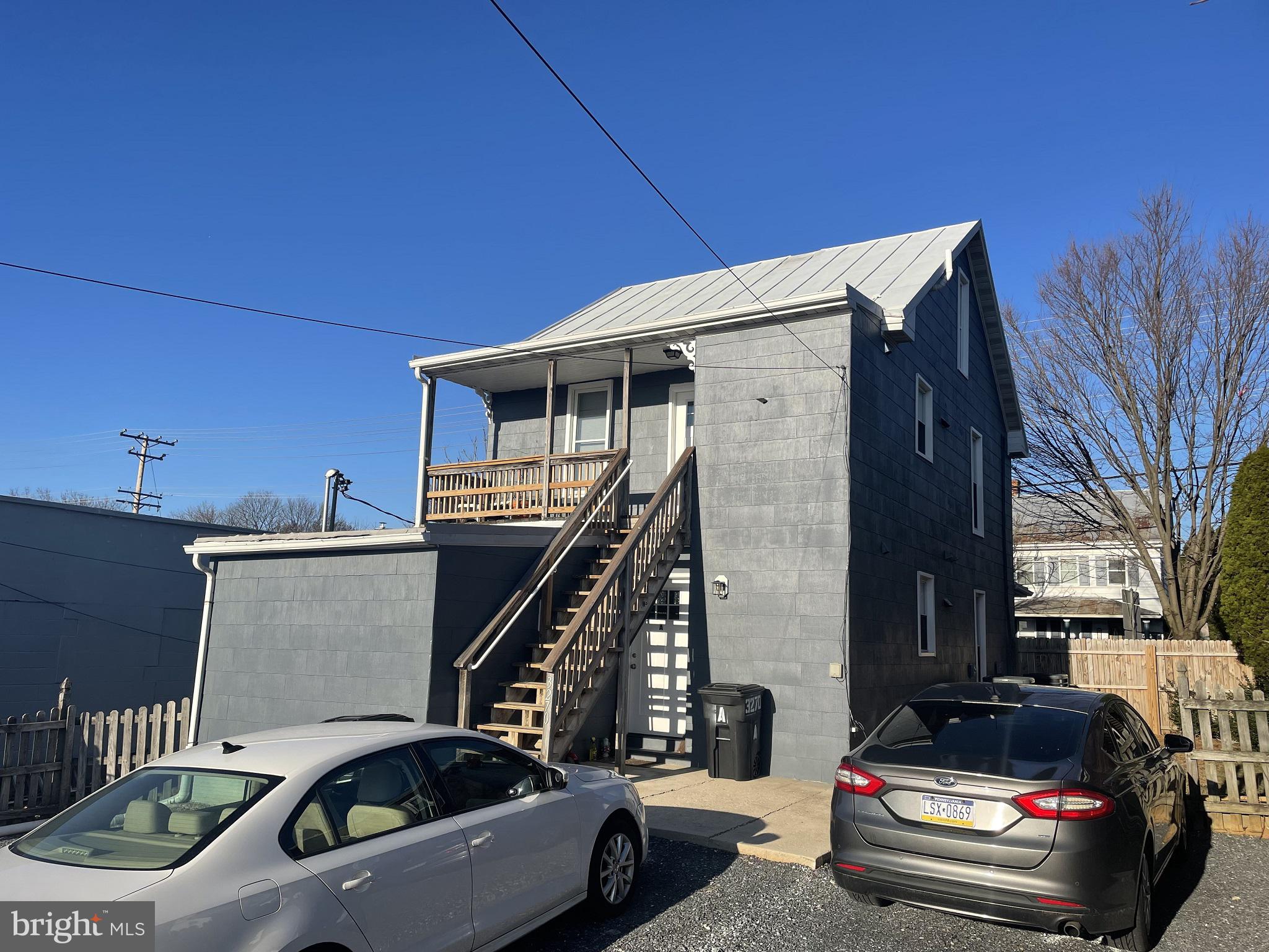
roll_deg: -2.1
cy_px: 476
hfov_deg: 67.3
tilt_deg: +8.9
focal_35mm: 26
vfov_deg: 53.1
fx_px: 953
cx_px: 634
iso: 32
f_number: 1.6
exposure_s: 1/3300
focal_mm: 4.2
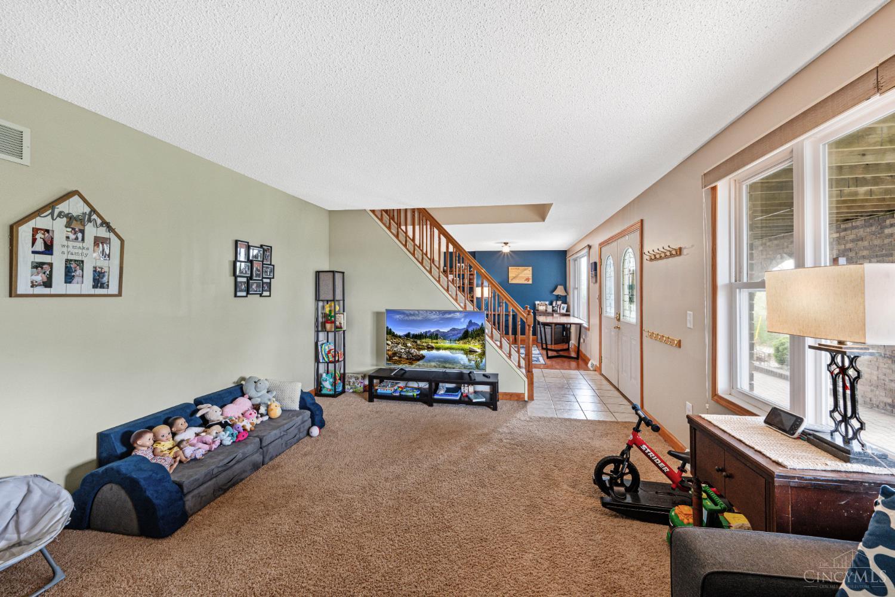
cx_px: 448
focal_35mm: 14
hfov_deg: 104.3
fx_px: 348
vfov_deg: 81.2
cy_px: 298
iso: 200
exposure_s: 1/15
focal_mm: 14
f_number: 10
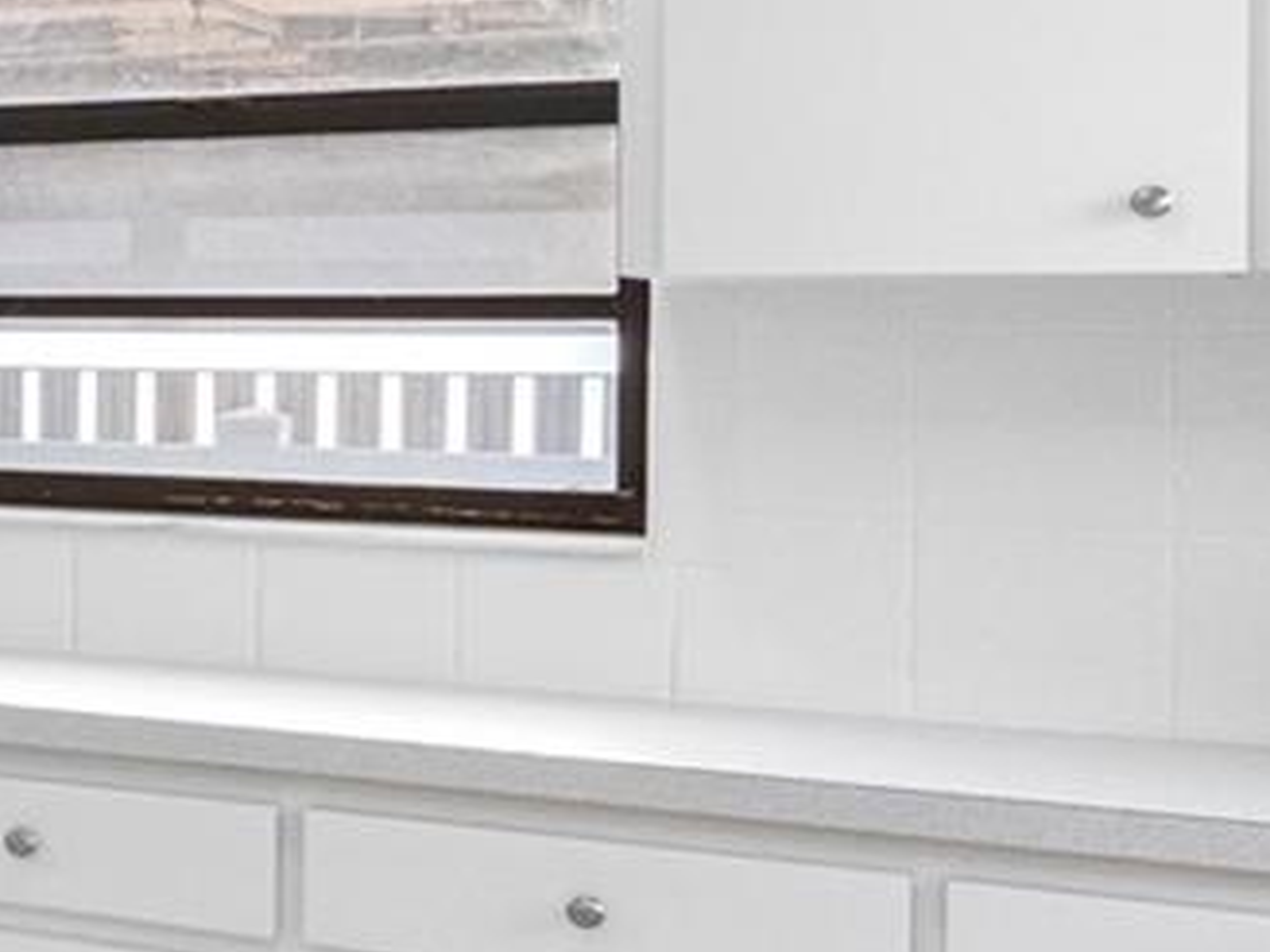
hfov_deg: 17.7
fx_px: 2752
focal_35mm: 75
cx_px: -1313
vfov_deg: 19.6
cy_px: 360
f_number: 11
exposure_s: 1/10
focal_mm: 16
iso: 1600
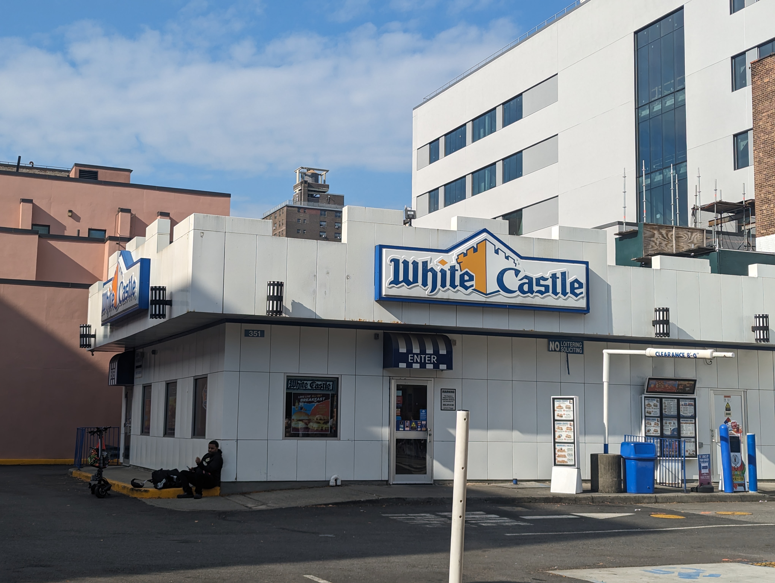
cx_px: 388
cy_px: 292
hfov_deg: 39.6
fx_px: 1076
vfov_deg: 30.3
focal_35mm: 48
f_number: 1.85
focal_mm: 6.81
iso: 38
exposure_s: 1/2304
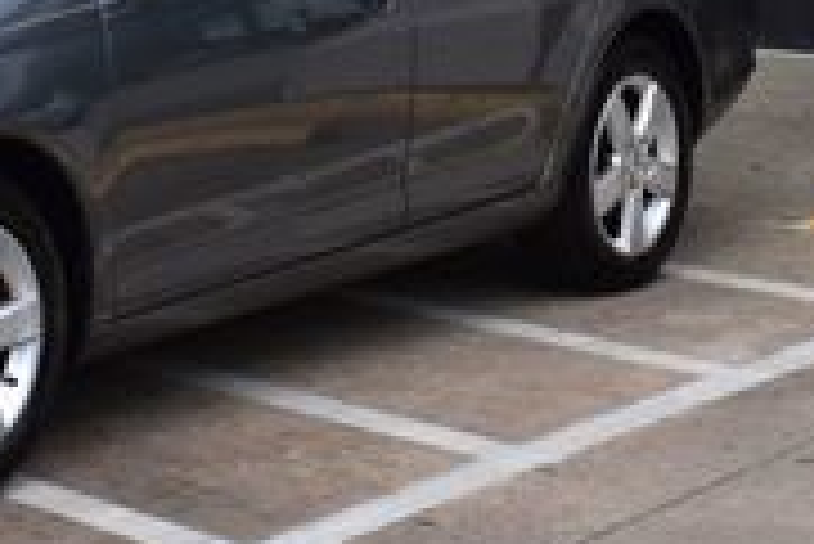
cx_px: 594
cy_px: -234
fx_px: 3598
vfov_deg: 8.5
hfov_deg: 12.9
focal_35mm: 159
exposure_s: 1/400
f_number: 11
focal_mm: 30
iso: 400
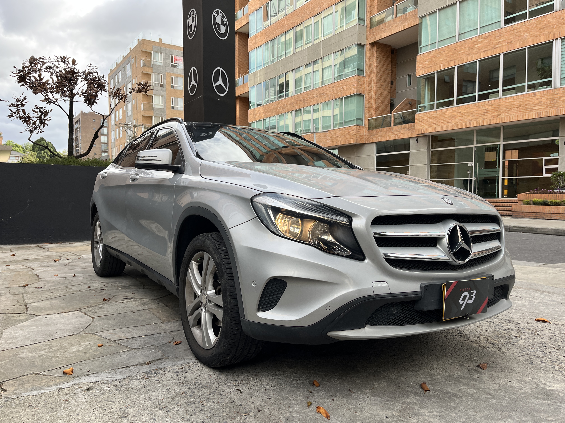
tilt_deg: -3.4
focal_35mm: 26
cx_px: 282
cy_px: 212
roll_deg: -0.7
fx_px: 424
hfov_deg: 67.3
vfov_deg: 53.1
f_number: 1.6
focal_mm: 5.1
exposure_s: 1/777
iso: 50
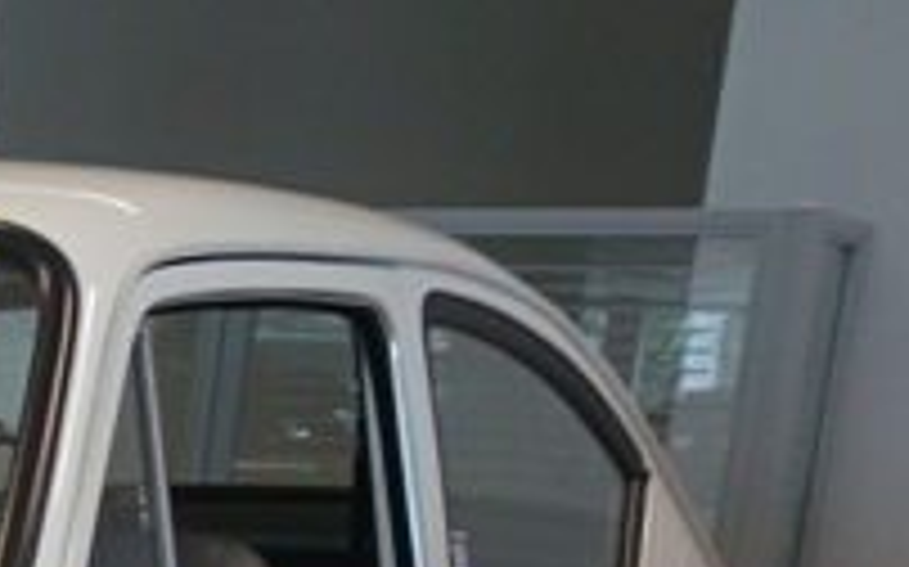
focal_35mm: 109
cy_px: 1188
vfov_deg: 10.8
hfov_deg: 15.9
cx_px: -783
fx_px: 2699
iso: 125
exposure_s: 1/60
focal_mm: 3.98
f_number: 1.8
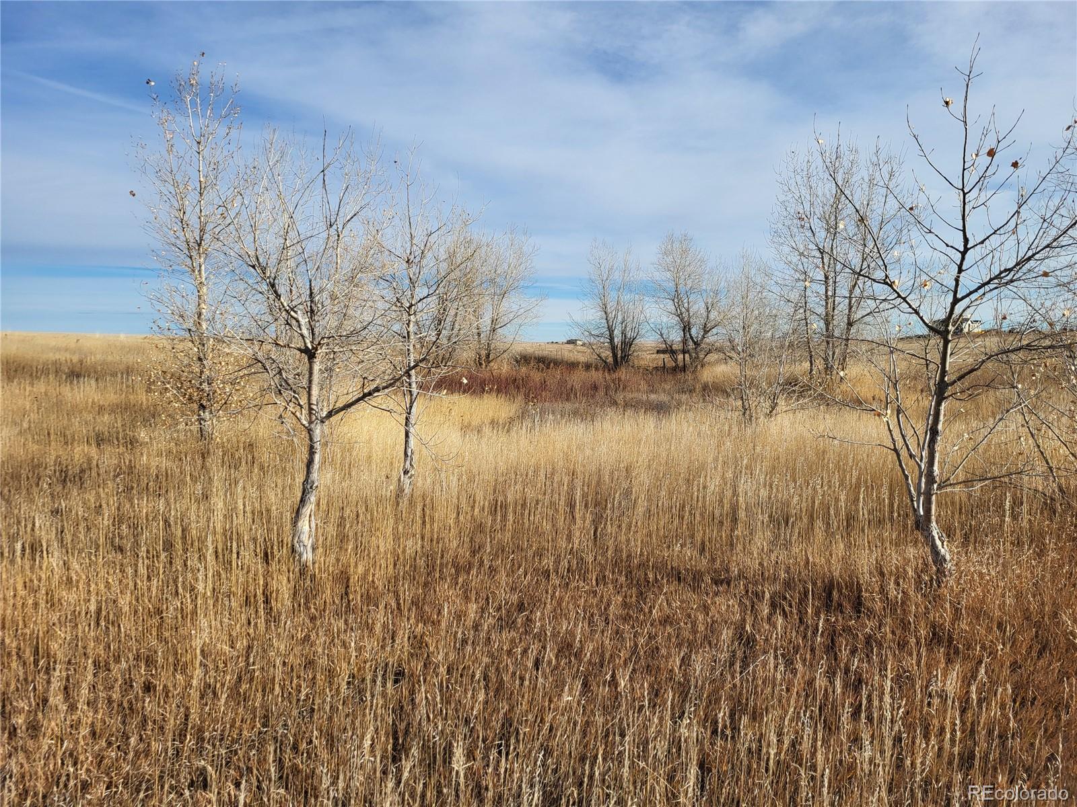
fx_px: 809
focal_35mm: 26
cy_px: 404
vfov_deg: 53.1
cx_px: 538
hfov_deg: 67.3
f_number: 1.8
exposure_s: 1/2664
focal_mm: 5.4
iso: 40
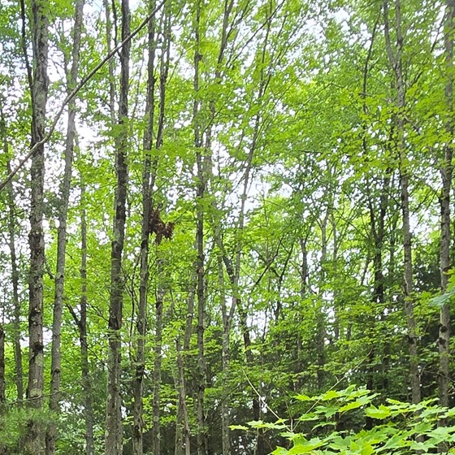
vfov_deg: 33.5
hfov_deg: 38.9
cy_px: 530
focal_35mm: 42
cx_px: 110
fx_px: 625
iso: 80
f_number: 2.2
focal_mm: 2.2
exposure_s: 1/120
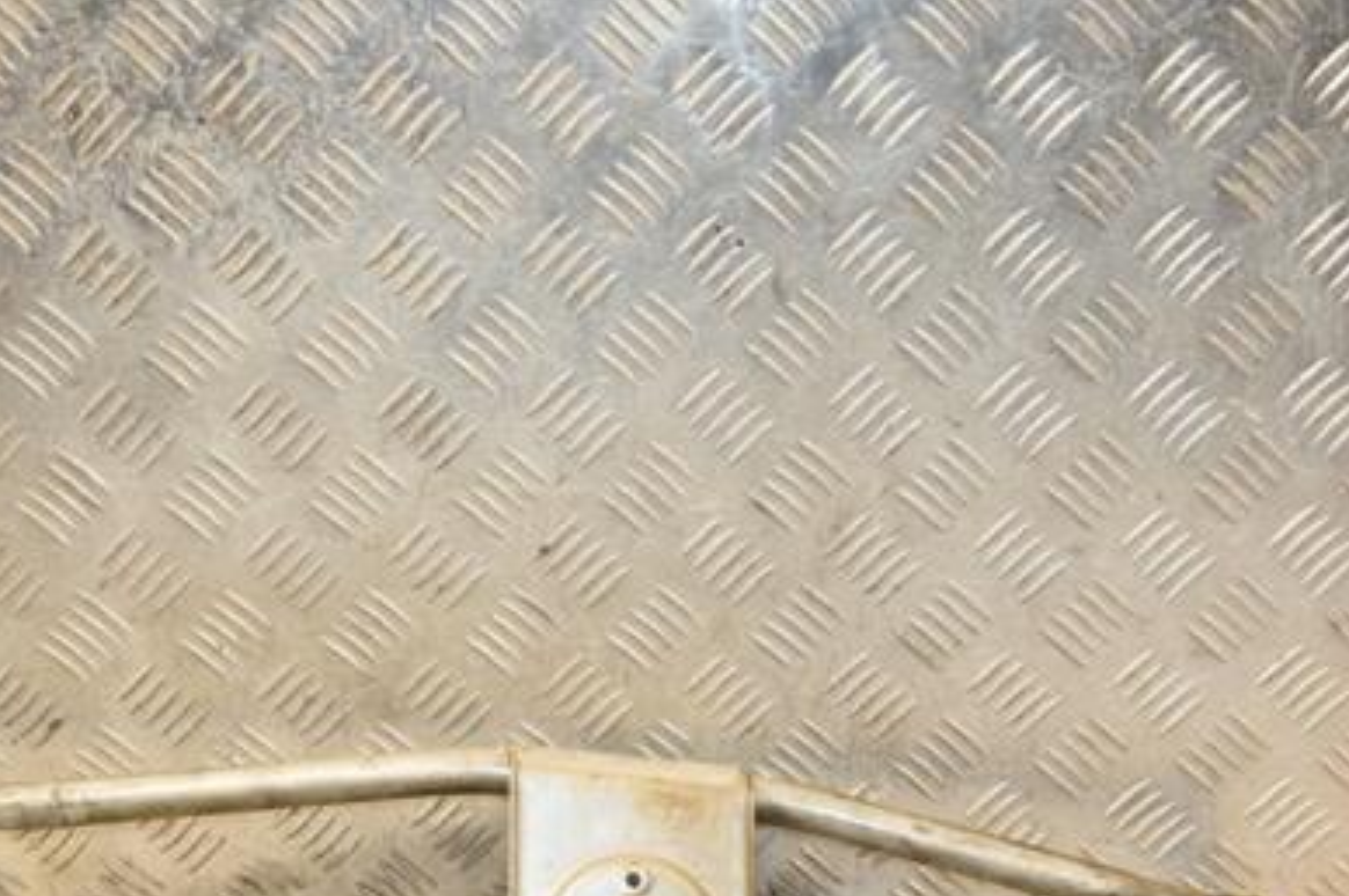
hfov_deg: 31.0
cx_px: 674
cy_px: 691
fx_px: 2434
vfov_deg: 20.7
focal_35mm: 65
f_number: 5
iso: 800
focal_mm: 28
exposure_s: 1/200
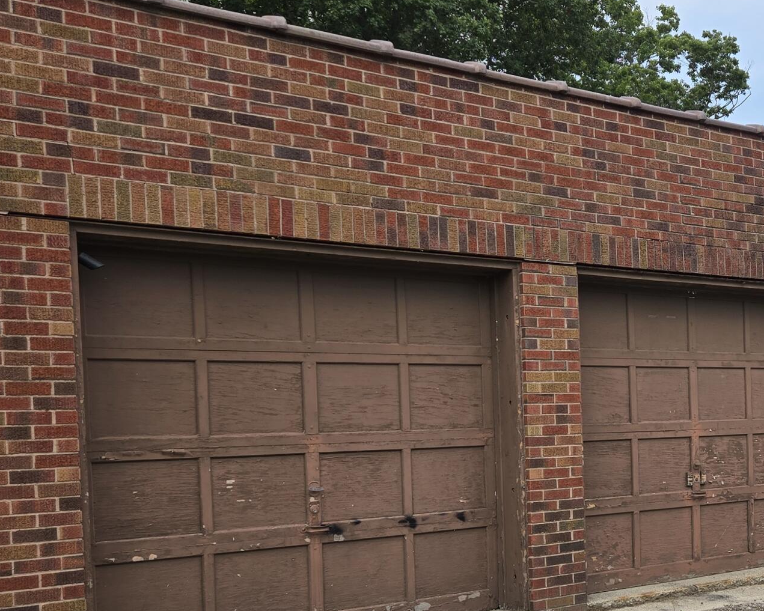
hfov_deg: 33.3
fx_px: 1198
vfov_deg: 28.2
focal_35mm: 53
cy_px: 455
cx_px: 706
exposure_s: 1/1195
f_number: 1.8
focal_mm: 5.4
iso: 25
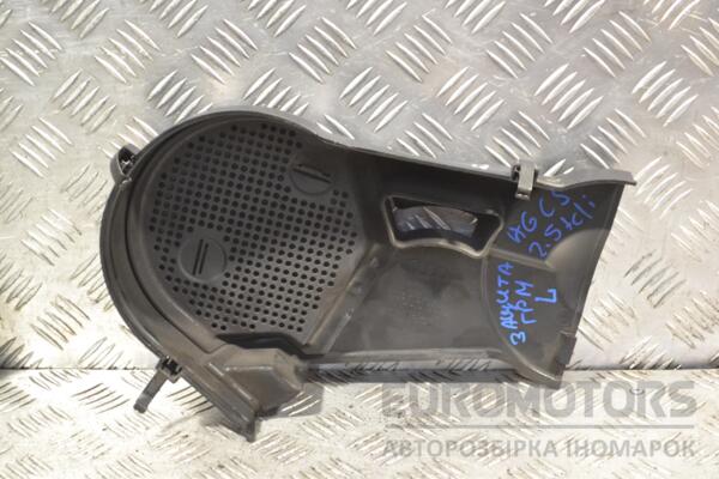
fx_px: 1648
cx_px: 360
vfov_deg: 16.6
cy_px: 240
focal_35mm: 82
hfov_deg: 24.6
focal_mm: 55
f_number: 5.6
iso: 3200
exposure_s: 1/100
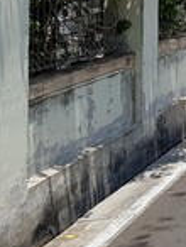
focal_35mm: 104
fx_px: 743
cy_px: -60
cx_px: 410
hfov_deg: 12.1
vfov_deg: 17.8
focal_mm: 4.3
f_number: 1.7
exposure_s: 1/2376
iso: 40
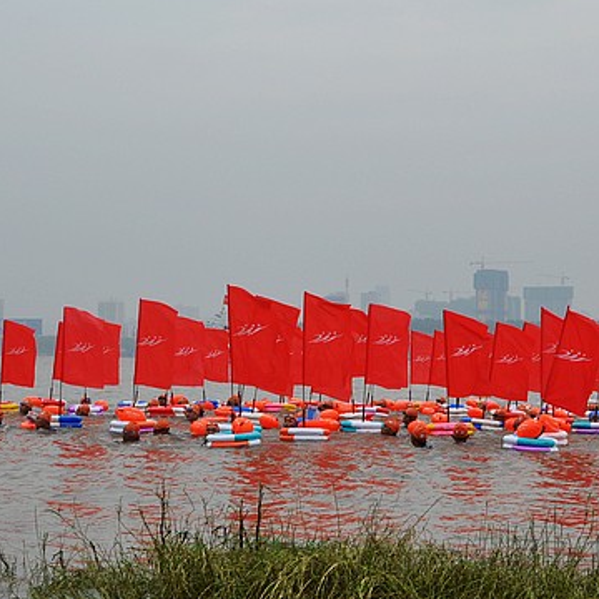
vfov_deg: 20.2
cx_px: 281
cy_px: 245
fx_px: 1684
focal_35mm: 86
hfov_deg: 20.2
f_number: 9
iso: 200
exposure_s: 1/320
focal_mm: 32
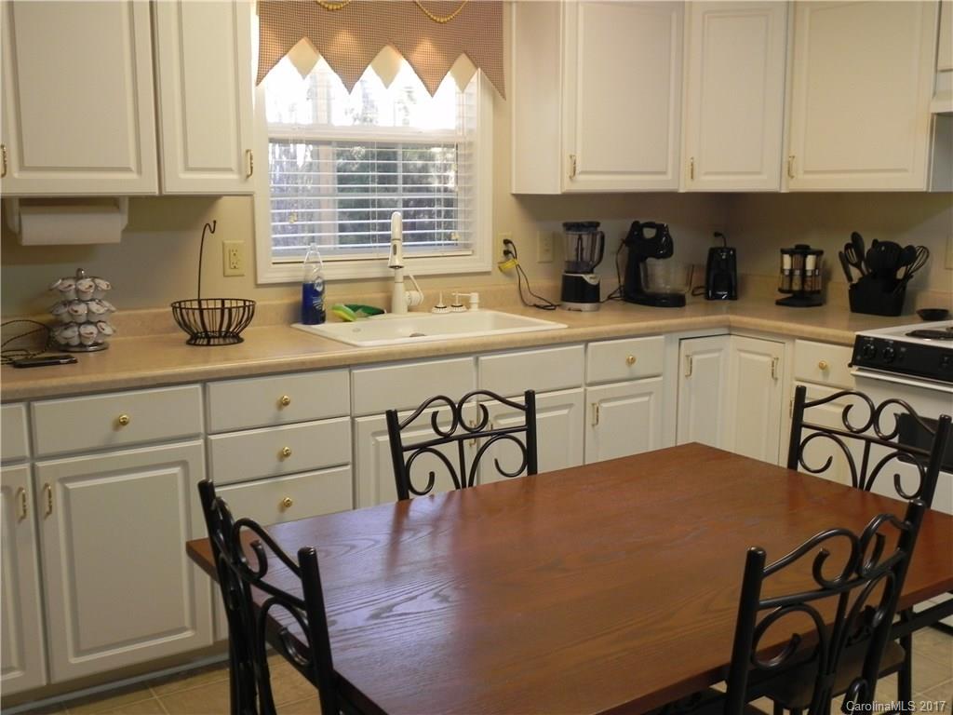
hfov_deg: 50.1
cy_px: 358
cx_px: 476
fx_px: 1019
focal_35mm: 37
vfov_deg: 38.7
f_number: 3.2
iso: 177
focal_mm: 6.6
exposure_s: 1/30
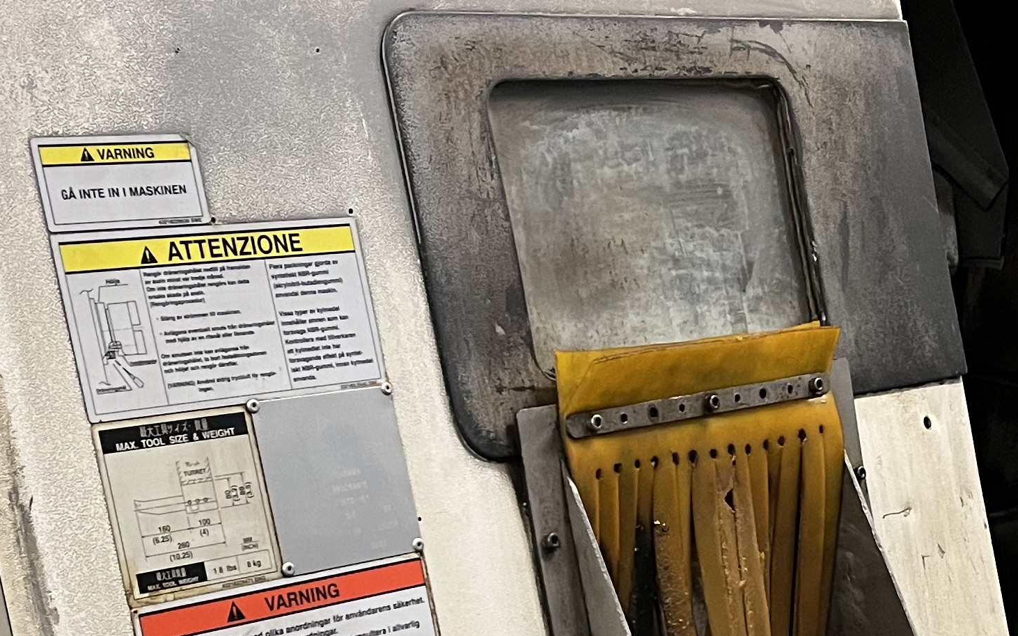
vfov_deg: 16.9
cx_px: 671
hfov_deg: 27.0
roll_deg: -2.8
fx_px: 2109
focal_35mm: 76
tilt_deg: -17.6
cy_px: 607
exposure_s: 1/50
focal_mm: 5.1
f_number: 1.6
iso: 400
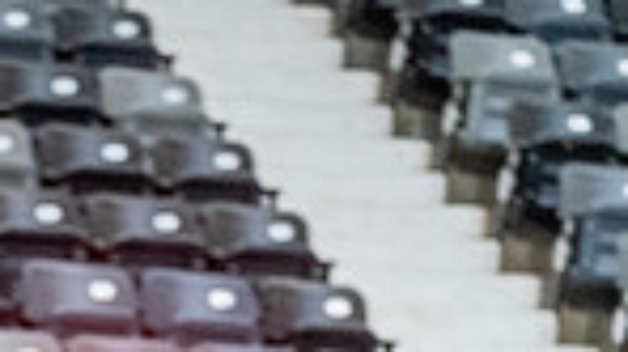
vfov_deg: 2.2
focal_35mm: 537
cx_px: -178
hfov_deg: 4.0
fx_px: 8936
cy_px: 715
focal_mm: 131
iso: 8000
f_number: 2.8
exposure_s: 1/250
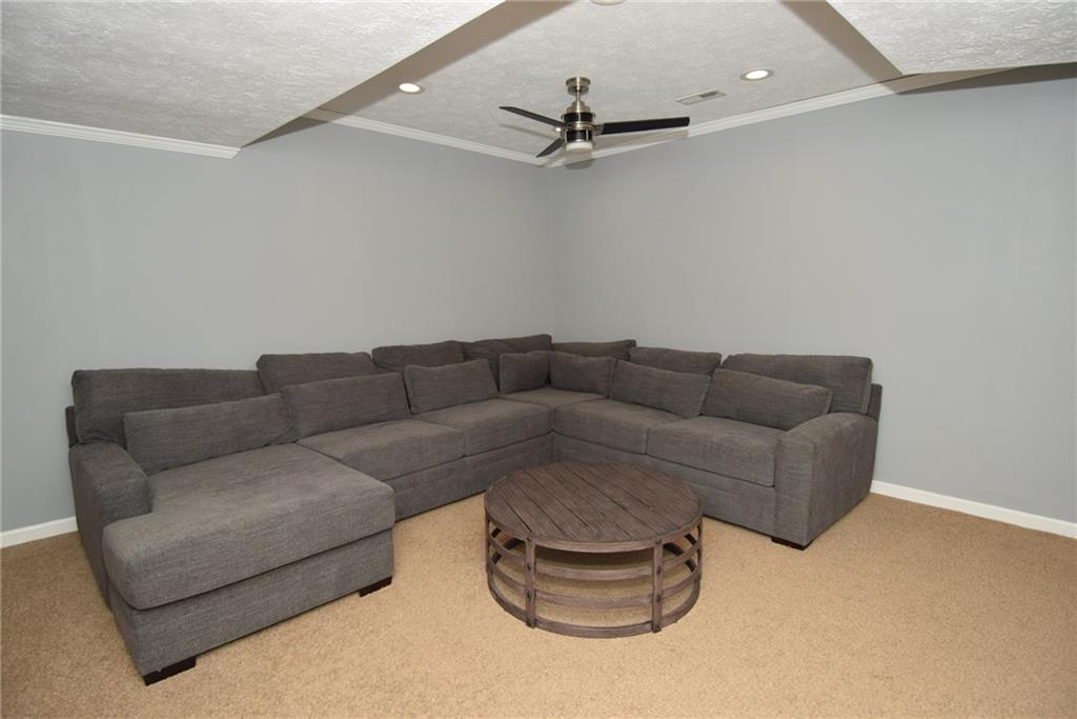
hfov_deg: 90.0
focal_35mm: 18
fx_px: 539
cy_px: 360
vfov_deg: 67.4
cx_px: 538
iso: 200
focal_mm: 12
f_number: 4
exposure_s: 1/200
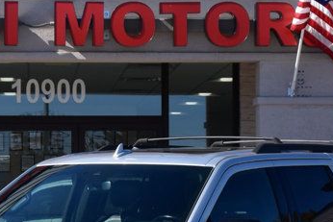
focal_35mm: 142
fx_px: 1314
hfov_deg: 14.4
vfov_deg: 9.6
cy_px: 216
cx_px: 113
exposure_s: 1/500
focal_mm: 32
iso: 360
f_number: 11
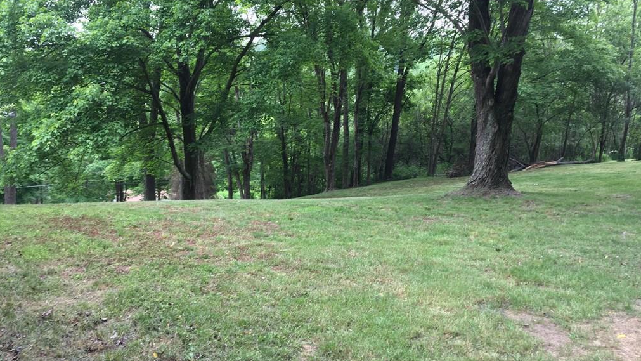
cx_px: 321
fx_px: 544
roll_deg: -0.8
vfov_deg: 36.7
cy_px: 184
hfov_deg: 61.0
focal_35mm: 32
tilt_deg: -6.6
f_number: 2.2
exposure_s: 1/60
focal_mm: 4.15
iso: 32
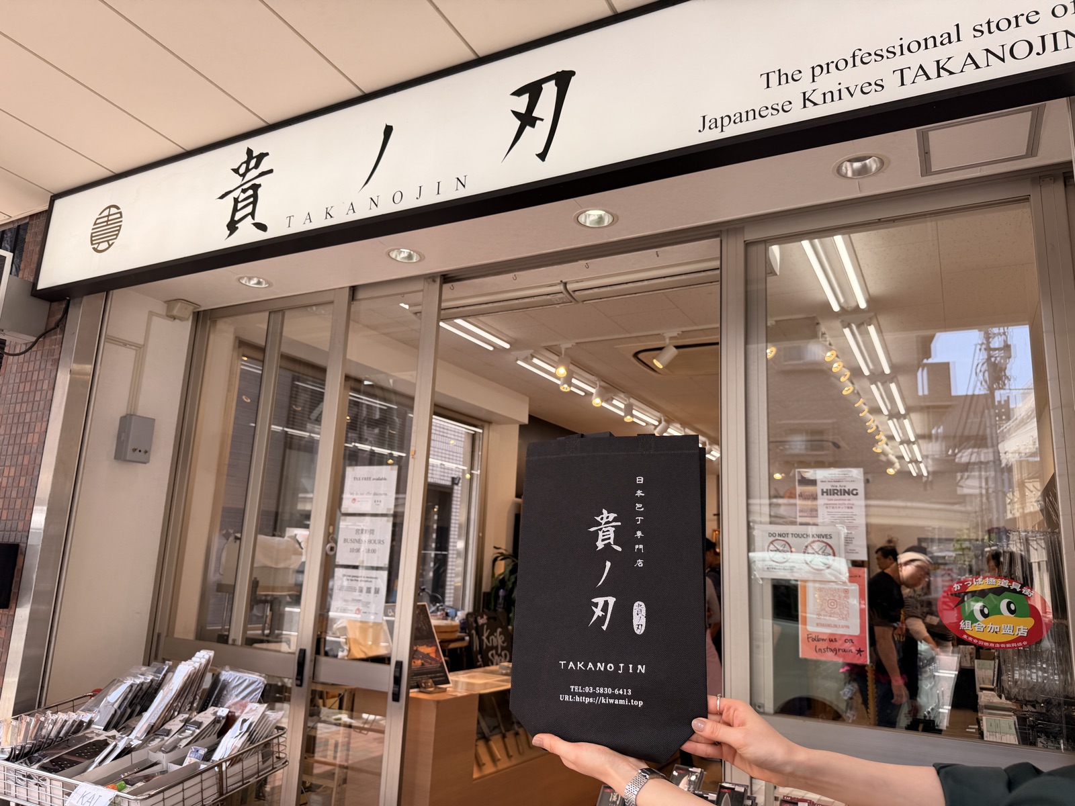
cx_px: 538
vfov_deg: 56.8
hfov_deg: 71.6
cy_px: 403
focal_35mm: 24
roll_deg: -2.0
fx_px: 745
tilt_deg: +11.9
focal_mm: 6.76
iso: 80
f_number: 1.78
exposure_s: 1/602
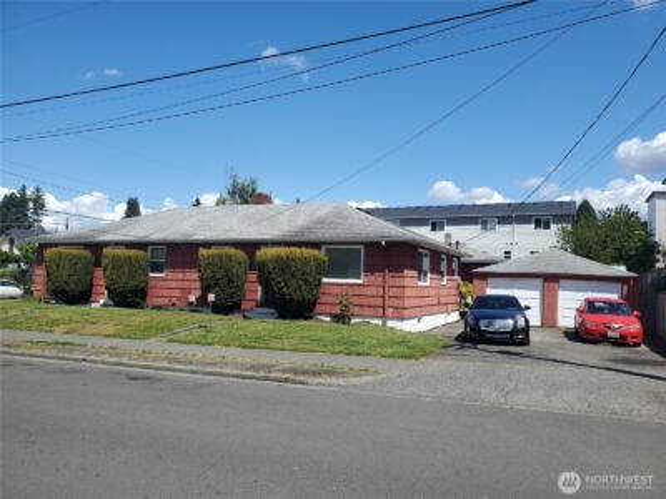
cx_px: 333
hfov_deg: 67.3
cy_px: 250
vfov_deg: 53.1
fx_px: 500
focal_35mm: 26
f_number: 2.4
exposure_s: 1/1718
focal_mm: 4.3
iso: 50
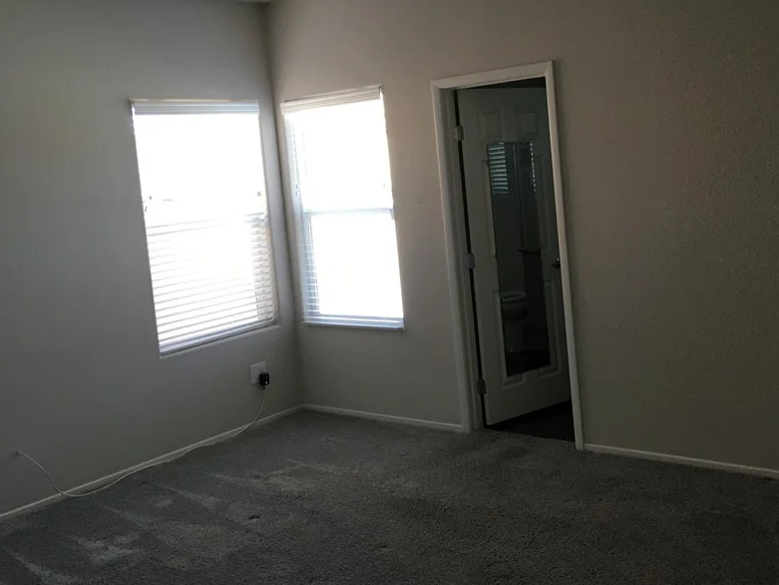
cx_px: 497
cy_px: 235
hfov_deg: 48.4
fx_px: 855
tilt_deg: -3.9
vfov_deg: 37.6
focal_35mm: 38
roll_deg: +4.9
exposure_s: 1/30
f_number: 2.2
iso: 40
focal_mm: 4.15
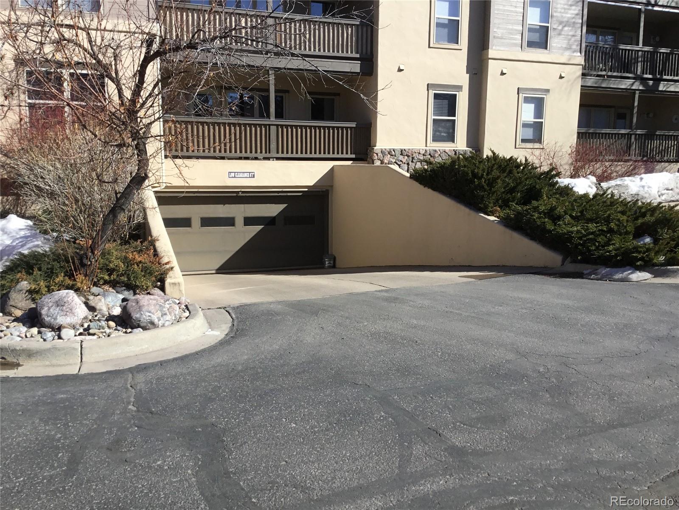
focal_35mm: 31
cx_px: 340
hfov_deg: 58.4
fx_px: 608
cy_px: 255
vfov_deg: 45.4
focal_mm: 3.3
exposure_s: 1/1431
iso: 25
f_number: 2.4
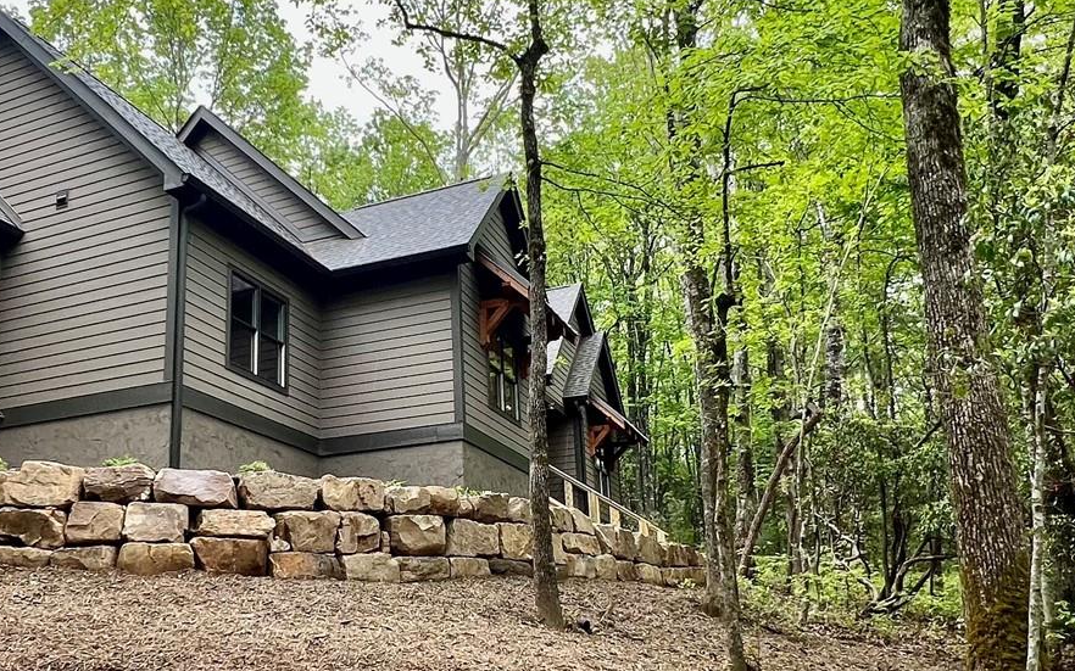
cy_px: 418
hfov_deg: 58.8
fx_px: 937
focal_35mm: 32
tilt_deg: +12.9
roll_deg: +1.2
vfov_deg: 39.2
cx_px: 391
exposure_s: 1/119
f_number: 1.8
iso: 32
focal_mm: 1.57
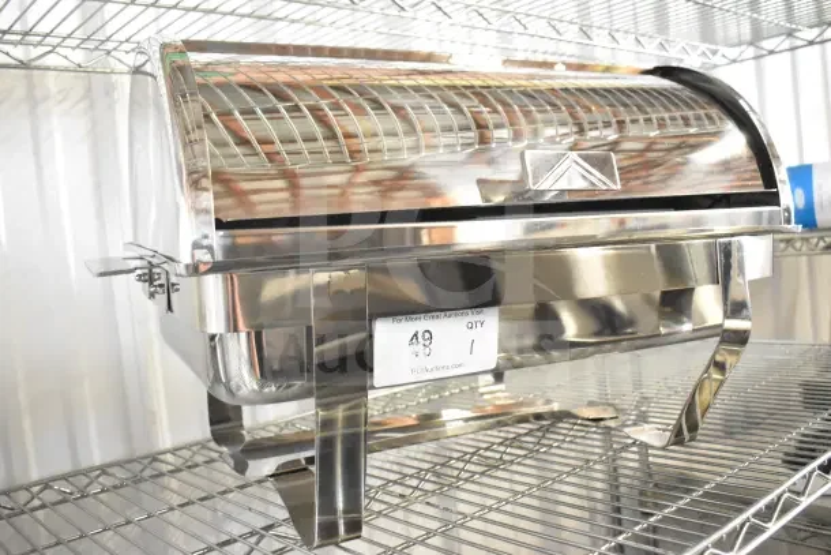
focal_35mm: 33
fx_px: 762
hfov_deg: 57.2
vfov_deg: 40.0
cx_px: 416
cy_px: 278
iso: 6400
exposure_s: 1/80
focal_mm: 22
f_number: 4.5
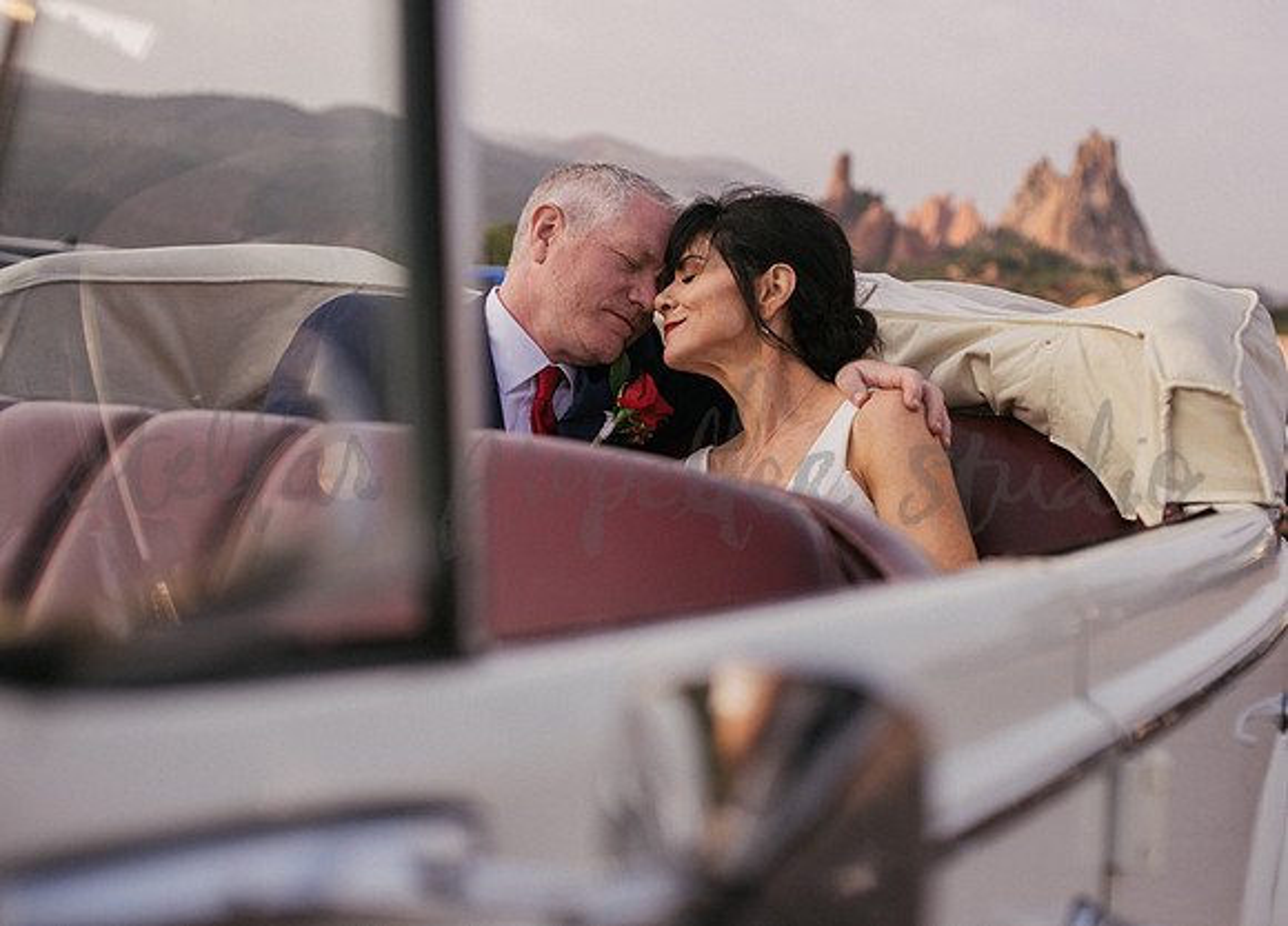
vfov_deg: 27.0
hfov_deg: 37.0
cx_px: 693
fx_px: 1926
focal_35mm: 53
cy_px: 463
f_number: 3.2
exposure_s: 1/1000
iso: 125
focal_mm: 50
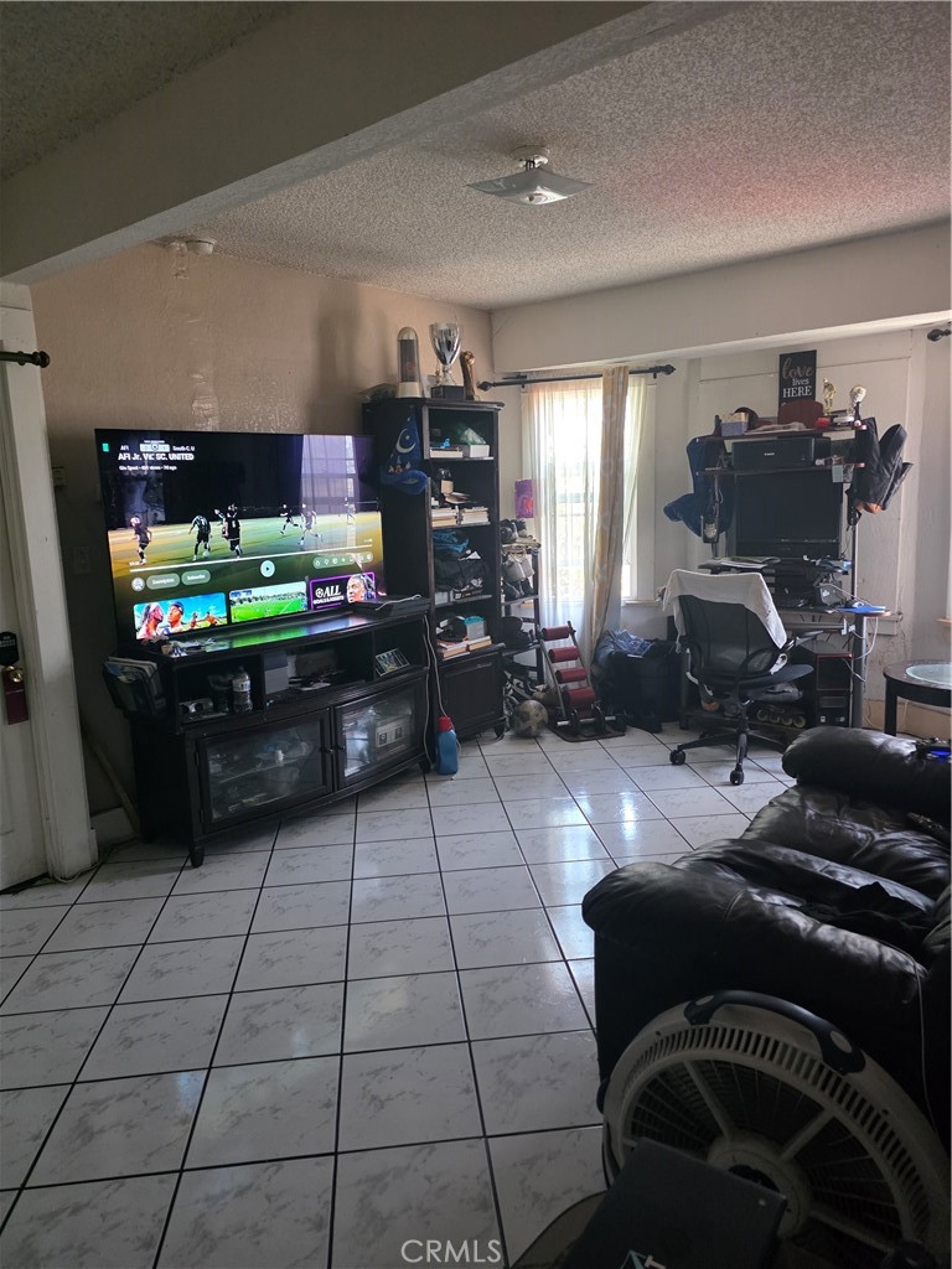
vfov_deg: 73.9
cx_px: 476
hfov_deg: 58.9
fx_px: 843
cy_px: 634
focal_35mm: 23
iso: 800
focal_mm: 6.3
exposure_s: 1/120
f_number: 1.7
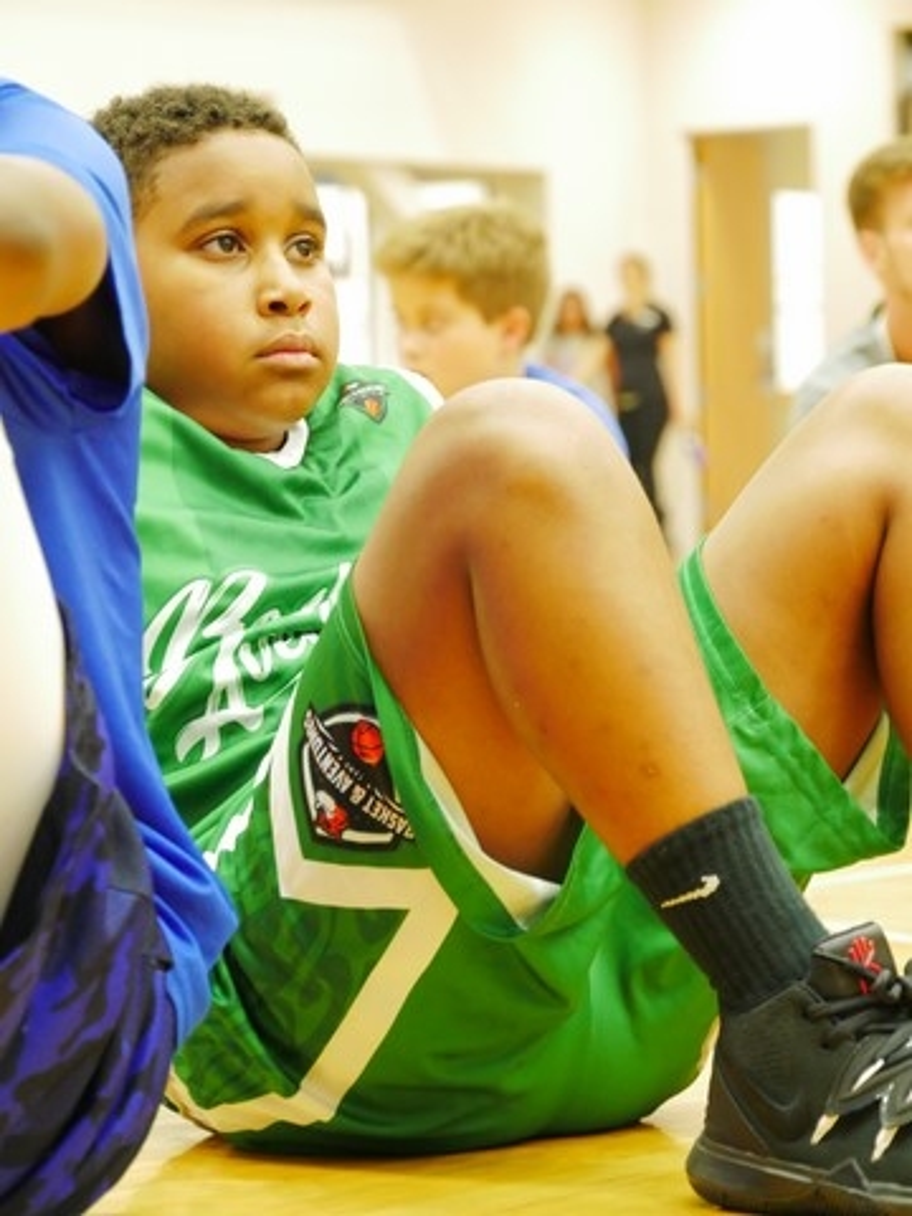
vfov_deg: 14.3
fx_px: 4848
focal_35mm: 138
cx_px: 456
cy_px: 608
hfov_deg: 10.7
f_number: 5.4
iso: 3200
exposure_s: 1/30
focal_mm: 69
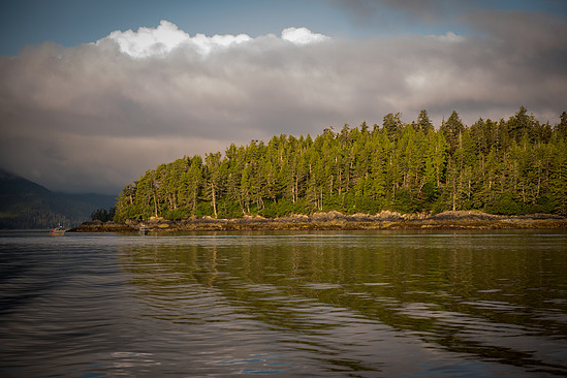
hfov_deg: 27.3
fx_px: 1165
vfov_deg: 18.4
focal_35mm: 74
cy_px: 181
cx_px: 297
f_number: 2.8
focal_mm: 70
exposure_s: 1/250
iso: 100
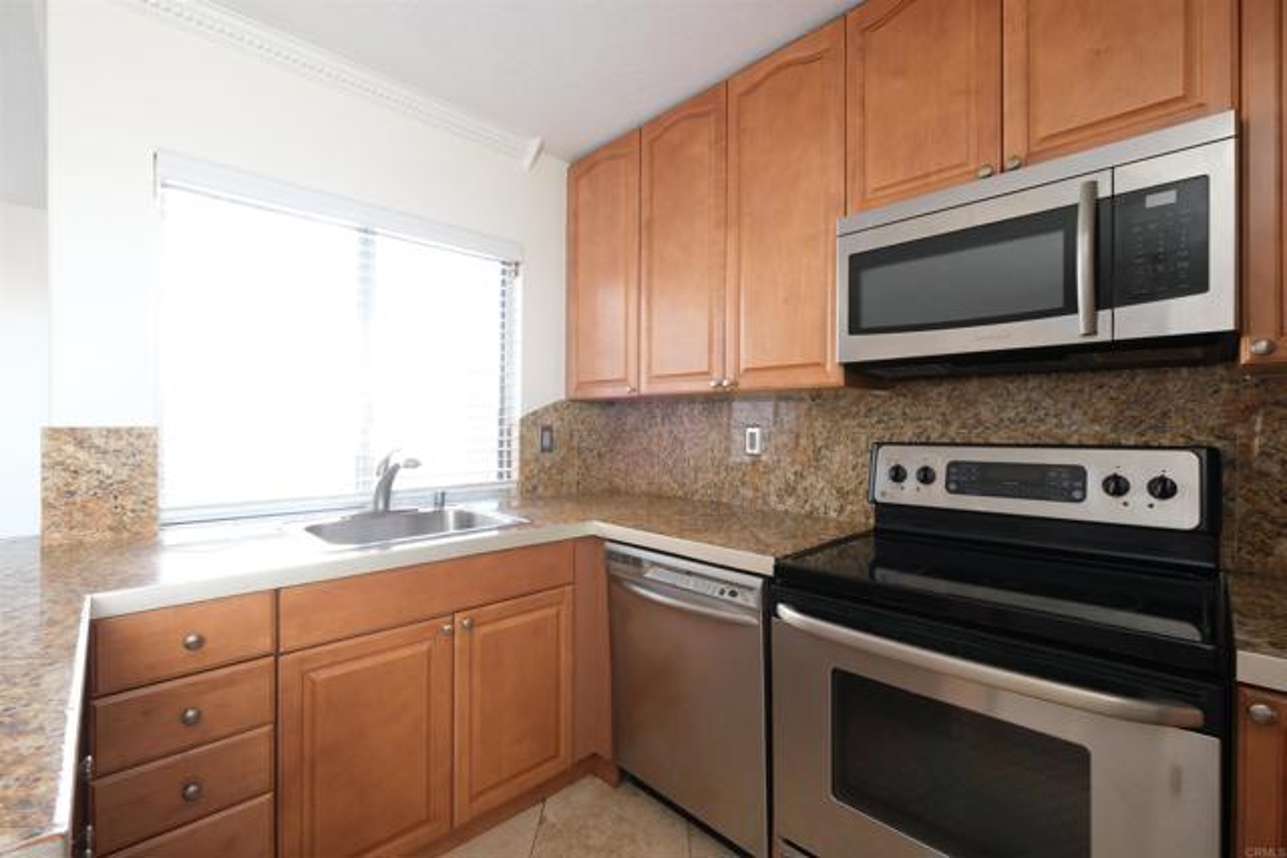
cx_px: 644
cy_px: 429
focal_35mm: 15
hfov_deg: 100.4
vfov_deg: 77.4
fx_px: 536
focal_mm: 10
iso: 400
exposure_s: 1/10
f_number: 8
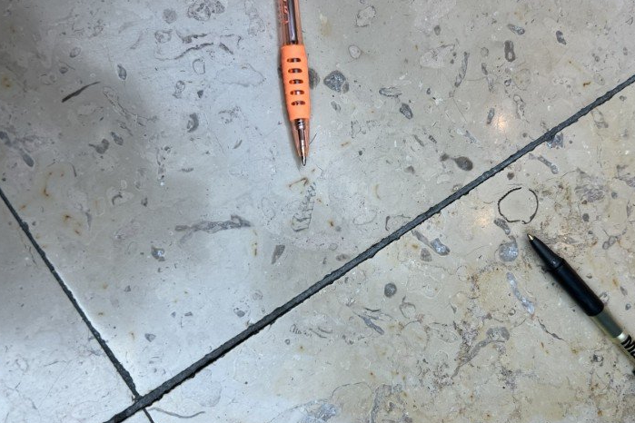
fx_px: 582
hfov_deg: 57.1
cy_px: 230
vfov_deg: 39.9
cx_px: 346
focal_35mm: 33
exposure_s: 1/120
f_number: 1.5
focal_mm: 5.7
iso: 50
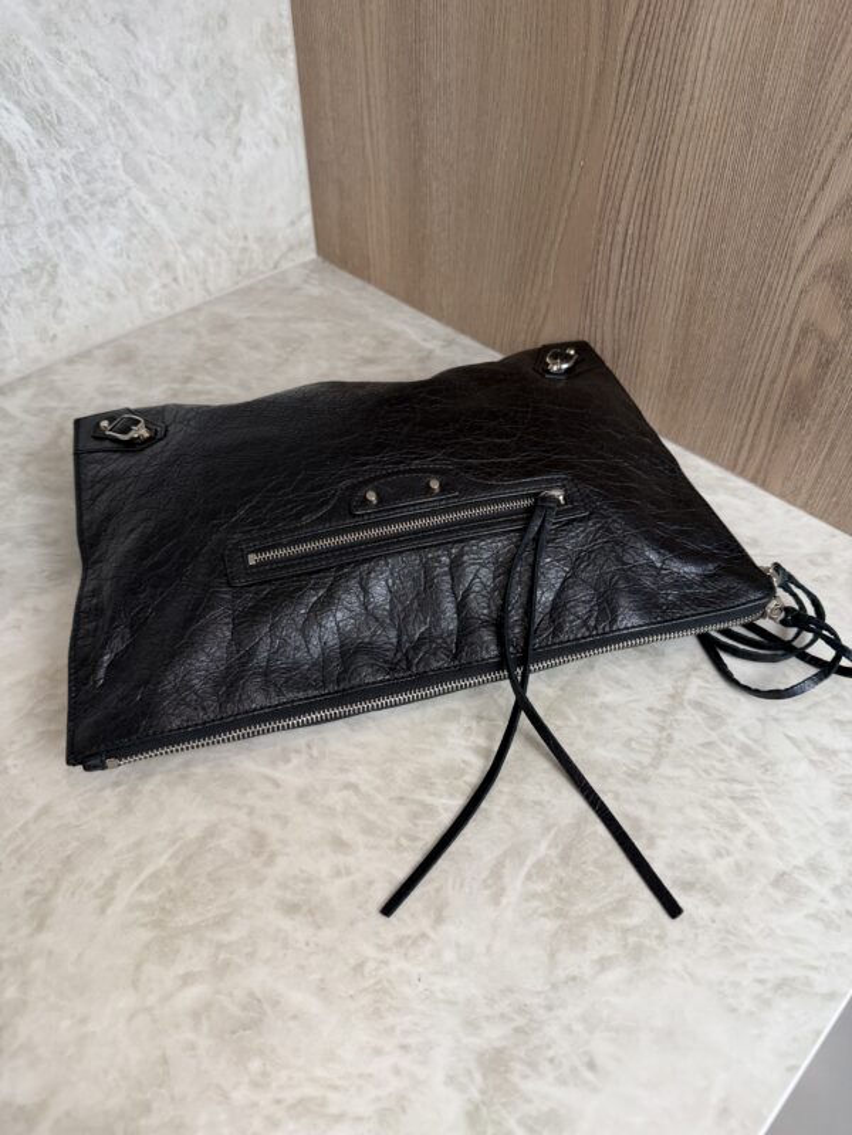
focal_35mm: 24
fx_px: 788
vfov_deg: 71.6
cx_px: 426
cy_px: 568
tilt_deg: -45.9
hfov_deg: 56.8
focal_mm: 6.76
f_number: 1.78
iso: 80
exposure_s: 1/120
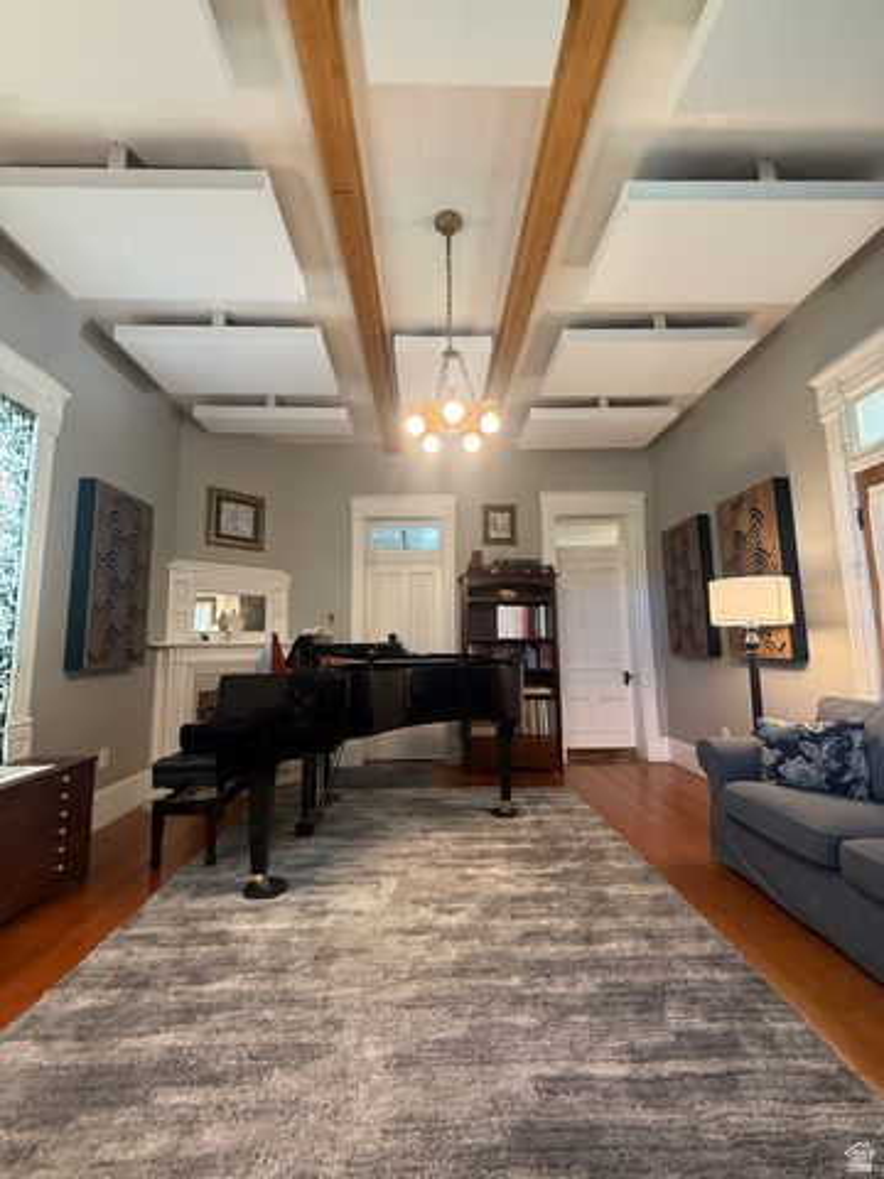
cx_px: 442
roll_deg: +0.0
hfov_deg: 85.7
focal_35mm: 14
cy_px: 590
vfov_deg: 102.1
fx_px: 477
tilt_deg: +9.7
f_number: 2.2
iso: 320
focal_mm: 2.22
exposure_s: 1/60
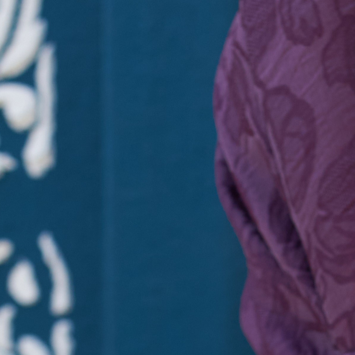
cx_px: 581
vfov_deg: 3.0
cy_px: 667
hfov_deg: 3.0
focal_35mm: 574
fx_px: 6660
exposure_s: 1/200
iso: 200
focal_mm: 102
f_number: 4.5
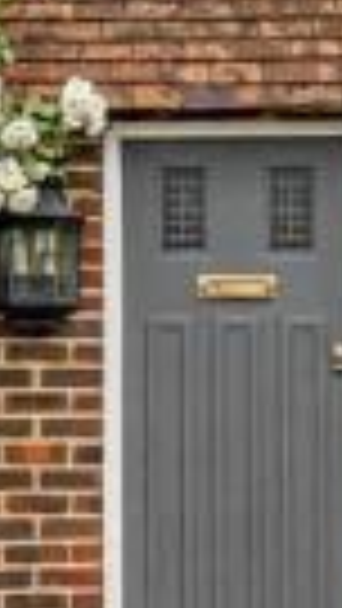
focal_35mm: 239
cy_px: 34
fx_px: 3851
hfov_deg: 5.1
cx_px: 256
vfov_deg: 9.0
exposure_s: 1/200
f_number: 9
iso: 250
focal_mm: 30
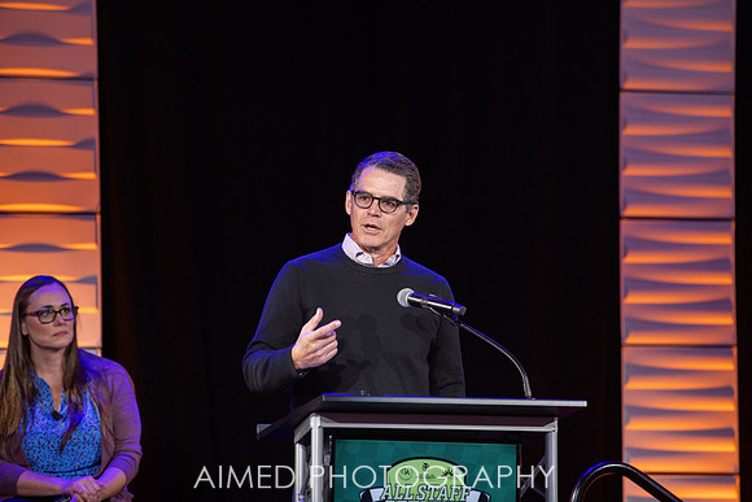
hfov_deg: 10.5
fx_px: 4103
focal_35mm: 196
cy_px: 251
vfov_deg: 7.0
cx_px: 383
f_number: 3.2
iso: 500
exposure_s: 1/250
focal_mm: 190
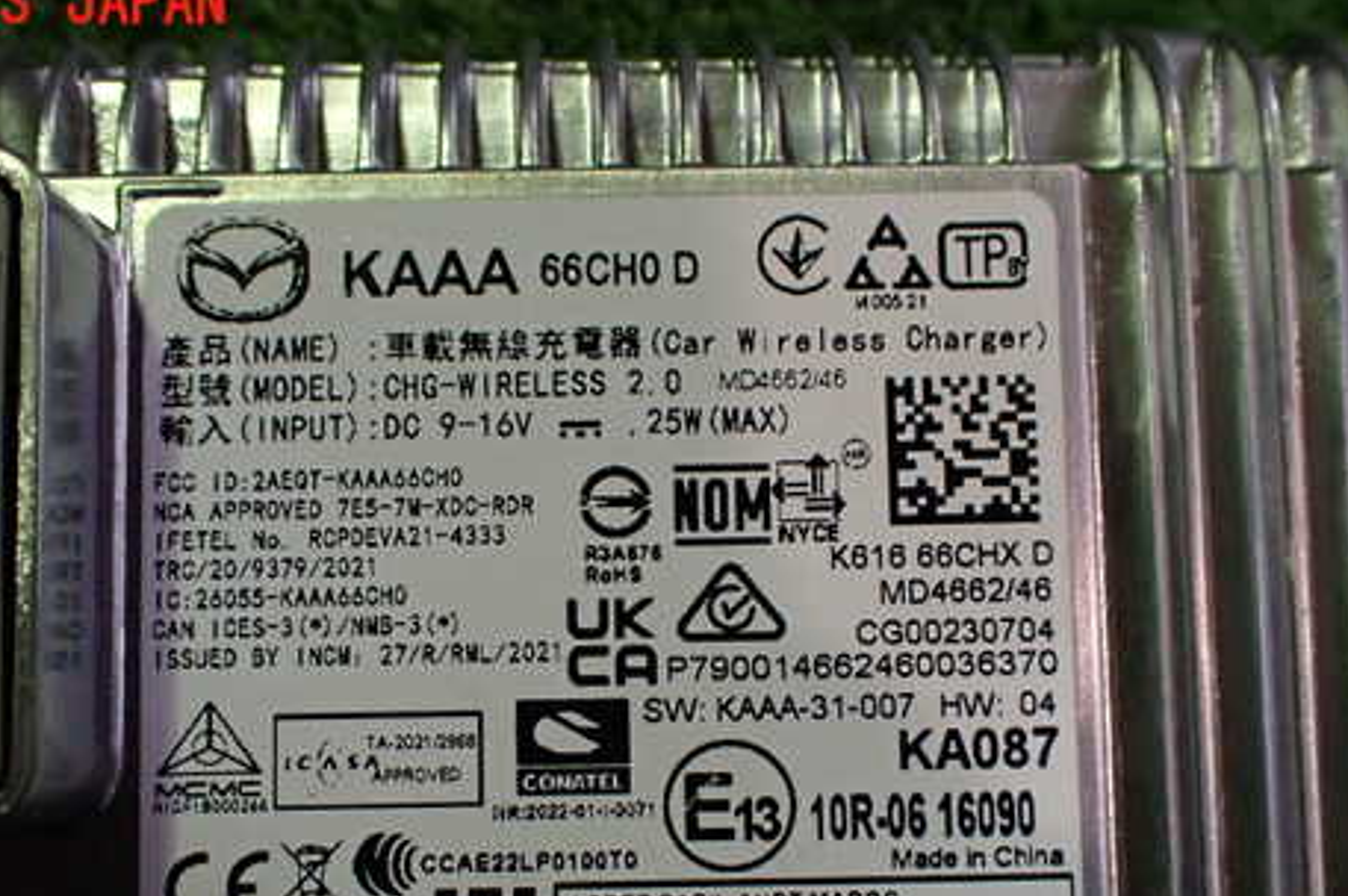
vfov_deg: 32.2
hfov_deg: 47.3
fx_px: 1534
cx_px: 575
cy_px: 631
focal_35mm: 41
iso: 500
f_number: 2.3
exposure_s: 1/125
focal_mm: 5.4
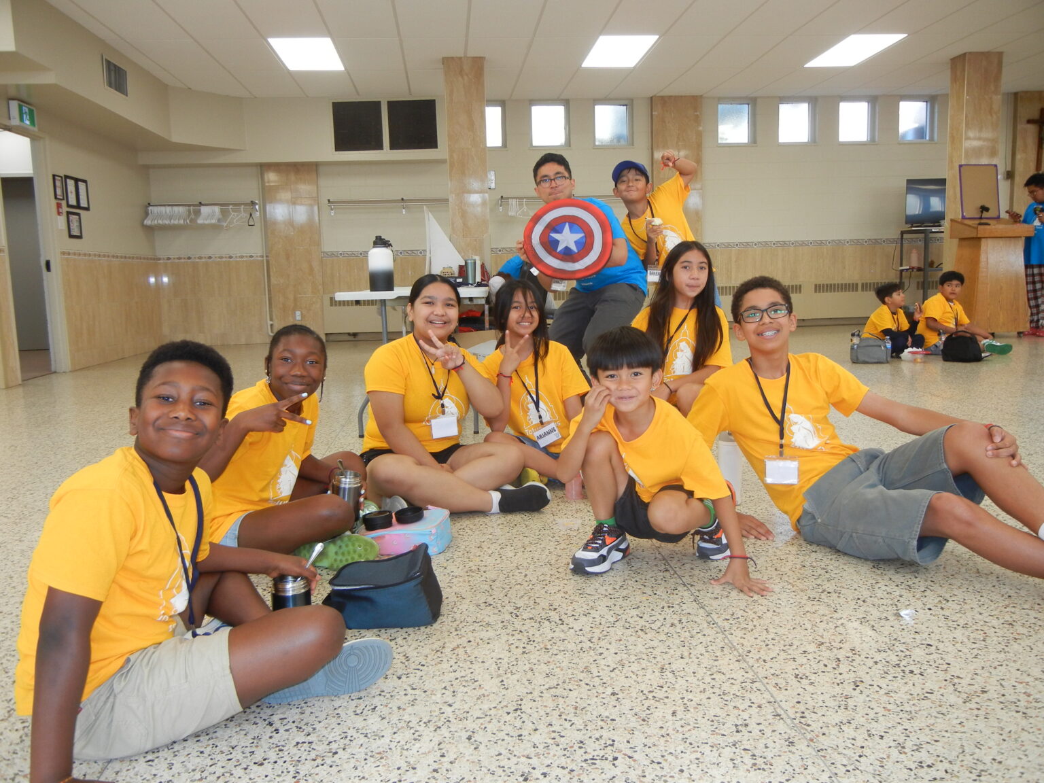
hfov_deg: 60.0
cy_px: 392
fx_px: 905
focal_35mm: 30
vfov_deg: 46.8
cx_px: 522
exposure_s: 1/38.7
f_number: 3.5
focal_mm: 5.4
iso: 160
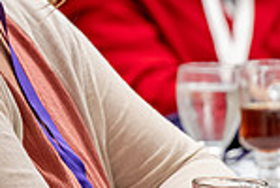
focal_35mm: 486
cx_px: -83
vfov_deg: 2.8
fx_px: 3788
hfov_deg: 4.2
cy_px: 16
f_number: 2.8
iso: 1600
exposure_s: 1/160
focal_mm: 125
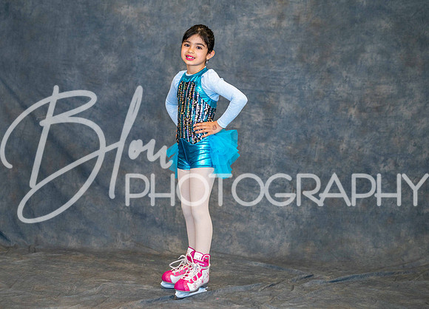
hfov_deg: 19.4
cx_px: 164
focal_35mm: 102
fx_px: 1251
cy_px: 132
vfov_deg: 14.1
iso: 640
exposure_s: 1/160
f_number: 2.2
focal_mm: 85
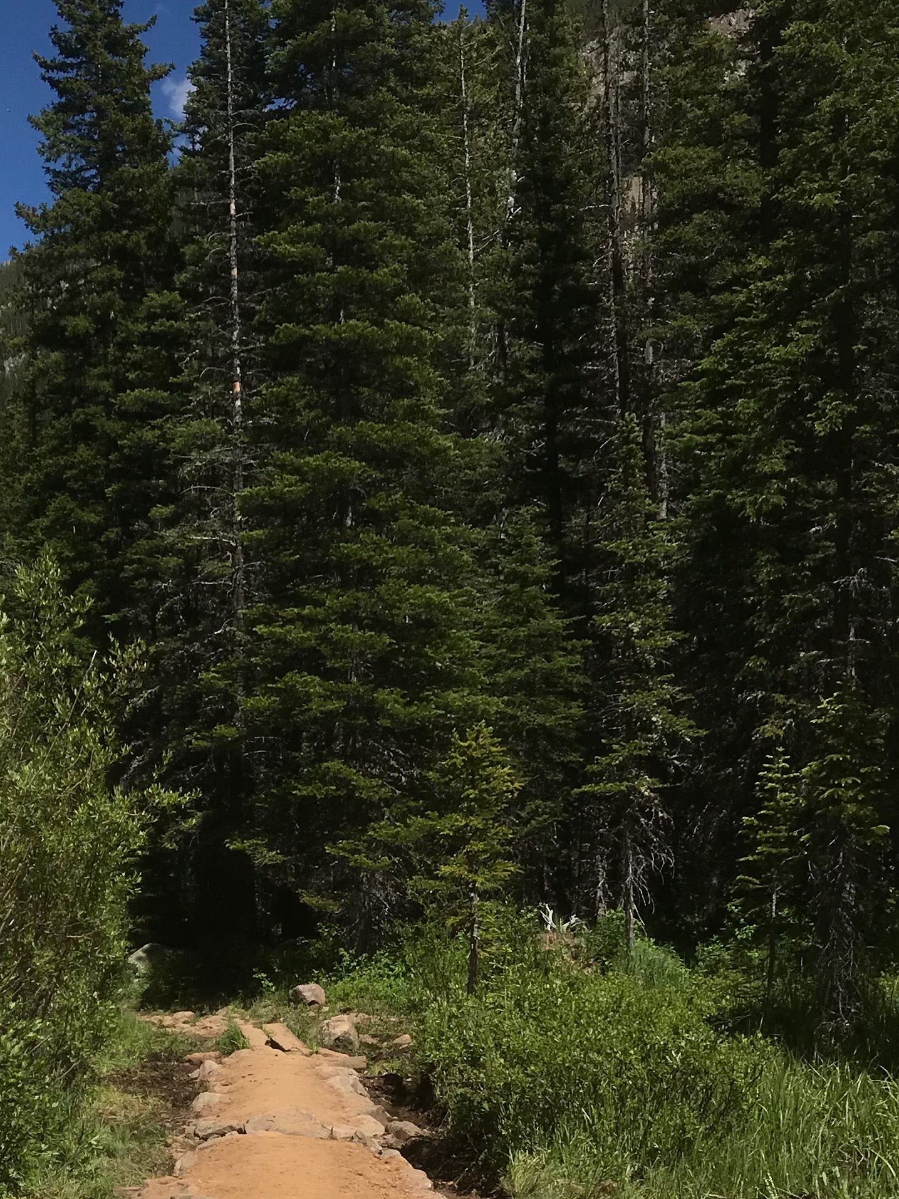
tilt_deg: -3.5
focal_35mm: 59
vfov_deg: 31.5
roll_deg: +1.7
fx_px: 2043
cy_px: 1032
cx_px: 186
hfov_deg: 24.4
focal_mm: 3.99
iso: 20
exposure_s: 1/4000
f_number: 1.8
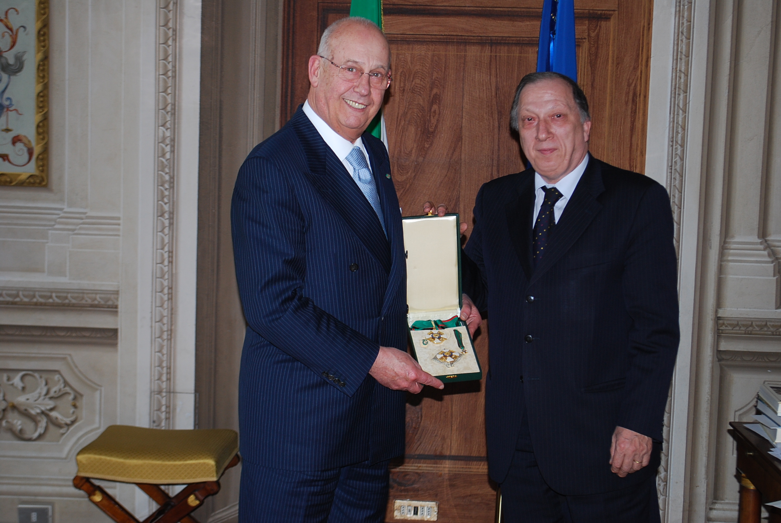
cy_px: 262
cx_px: 390
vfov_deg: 22.7
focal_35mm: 60
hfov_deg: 33.4
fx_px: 1303
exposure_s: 1/60
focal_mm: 40
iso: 250
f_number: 5.3
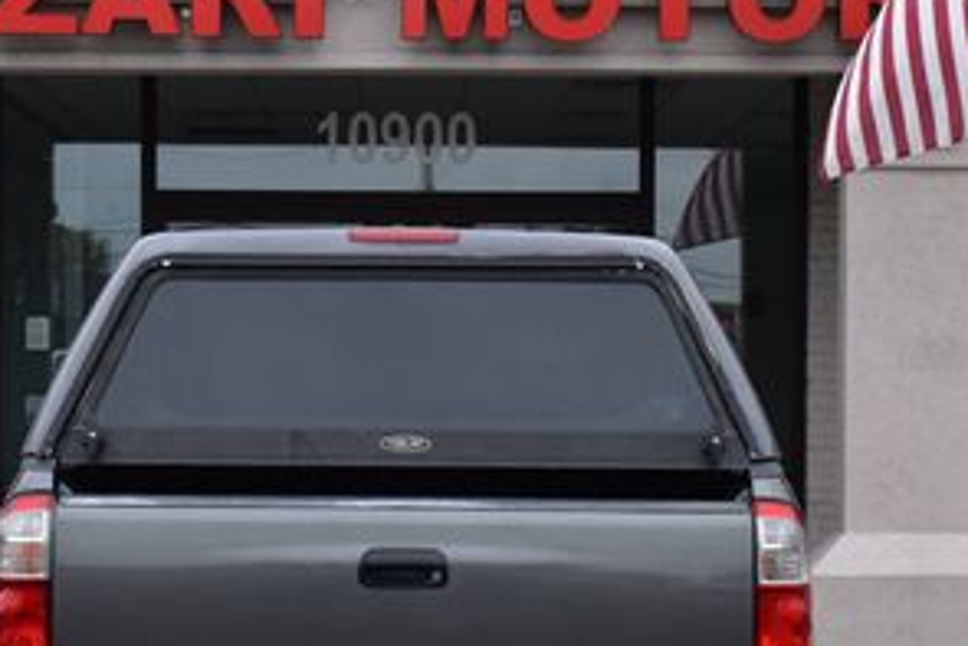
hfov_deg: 19.6
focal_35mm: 104
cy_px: 469
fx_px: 2798
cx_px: 436
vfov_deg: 13.1
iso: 400
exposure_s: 1/250
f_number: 10
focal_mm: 32
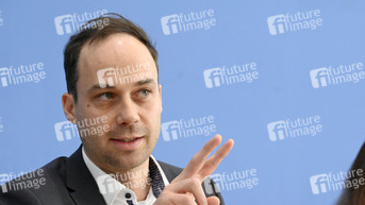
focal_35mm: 135
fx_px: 1307
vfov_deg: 9.0
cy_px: 155
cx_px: 203
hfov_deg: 15.9
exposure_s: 1/640
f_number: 6.3
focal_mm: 98
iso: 4000
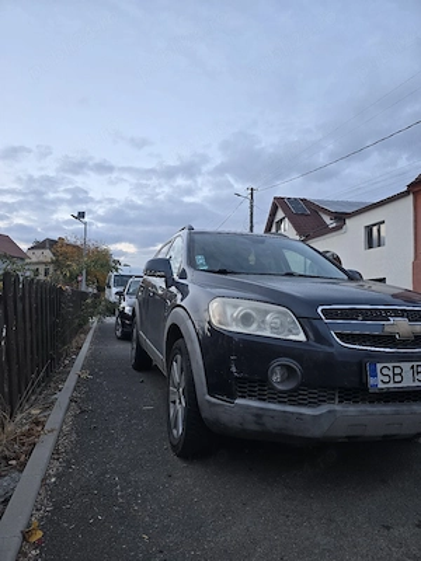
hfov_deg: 58.9
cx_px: 210
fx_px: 373
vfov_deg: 73.9
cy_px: 280
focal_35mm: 23
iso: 160
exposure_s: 1/182
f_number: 1.7
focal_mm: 6.3
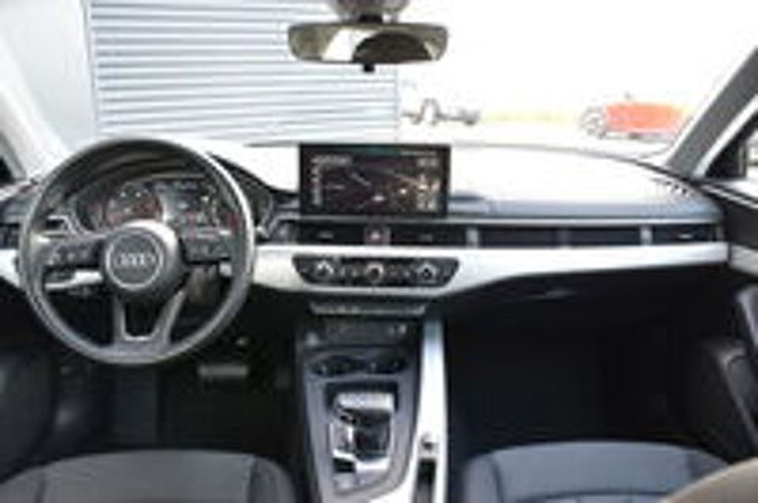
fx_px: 631
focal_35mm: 30
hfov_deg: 62.0
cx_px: 379
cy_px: 252
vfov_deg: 43.5
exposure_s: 1/60
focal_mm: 20
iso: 720
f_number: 4
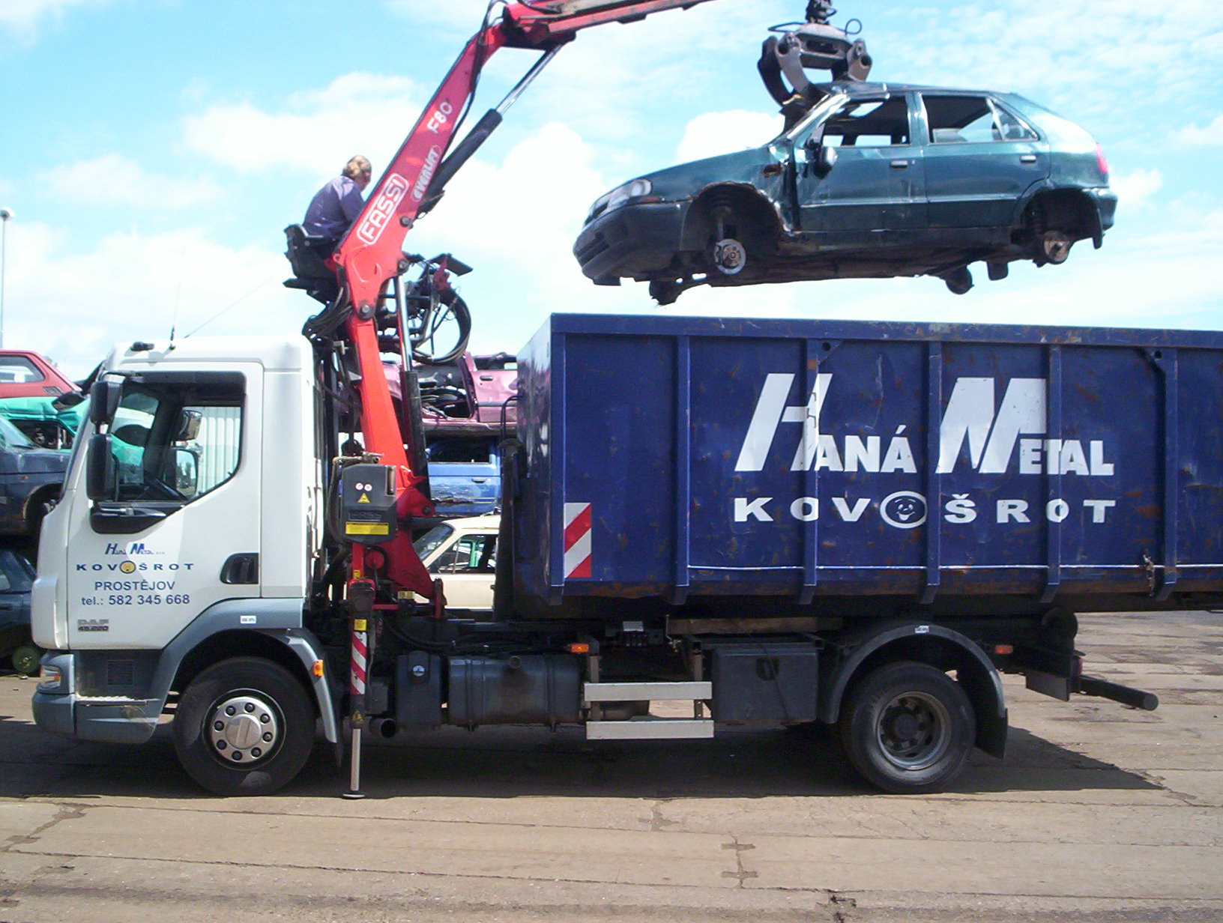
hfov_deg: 48.9
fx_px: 1346
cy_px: 462
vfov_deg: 37.9
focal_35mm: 38
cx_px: 612
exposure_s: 1/417
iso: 100
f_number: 4.5
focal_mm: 4.99
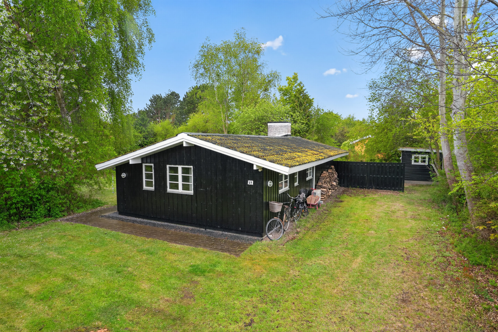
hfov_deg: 81.2
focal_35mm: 21
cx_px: 249
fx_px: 290
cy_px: 166
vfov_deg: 59.5
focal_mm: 21
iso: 400
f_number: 8
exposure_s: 1/25
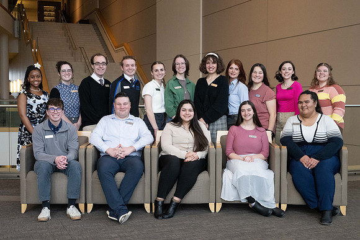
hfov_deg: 38.6
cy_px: 119
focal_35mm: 51
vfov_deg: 26.3
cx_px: 179
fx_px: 515
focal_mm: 43
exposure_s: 1/250
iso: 5000
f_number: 8
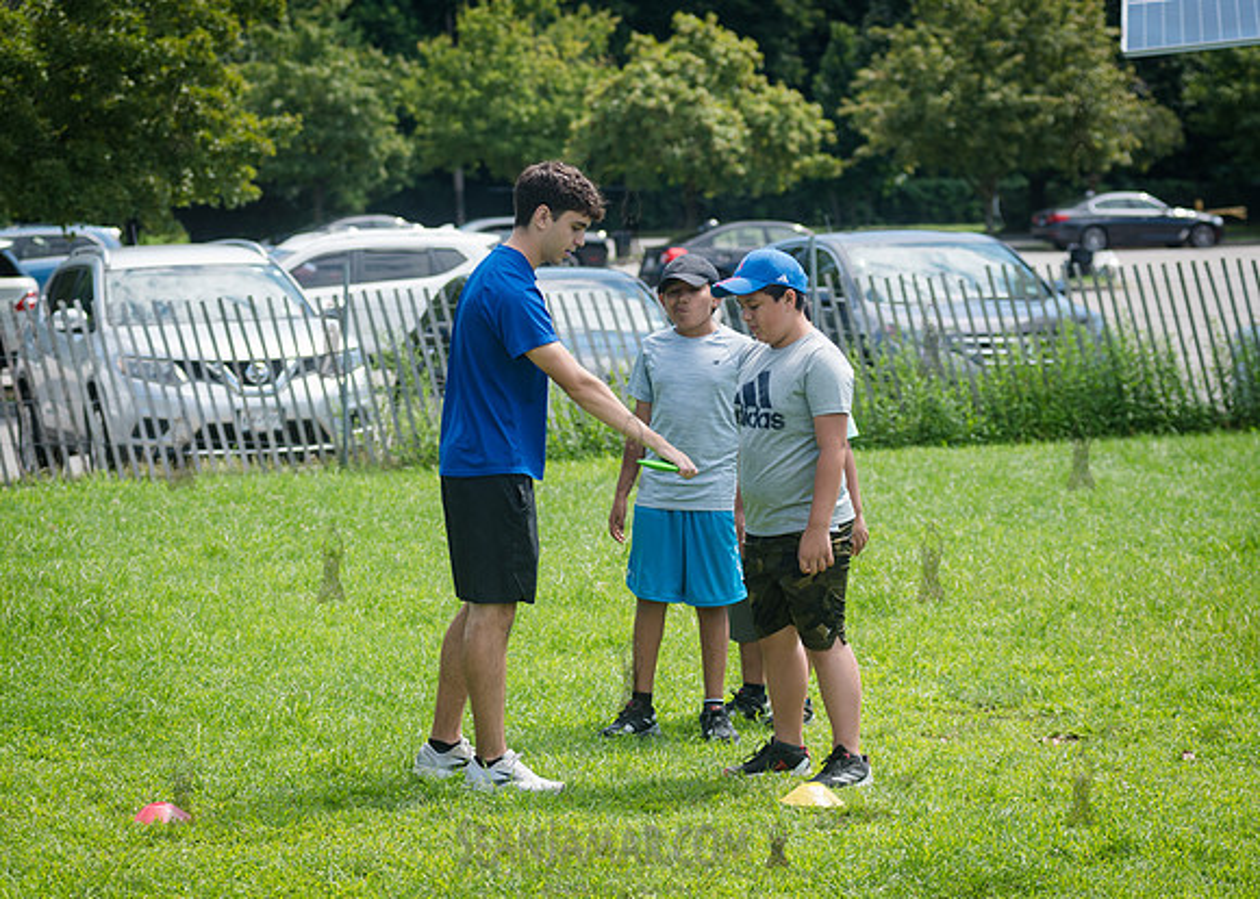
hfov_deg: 17.4
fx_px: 4117
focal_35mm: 115
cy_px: 453
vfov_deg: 12.5
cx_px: 593
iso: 200
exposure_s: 1/800
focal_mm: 92
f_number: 4
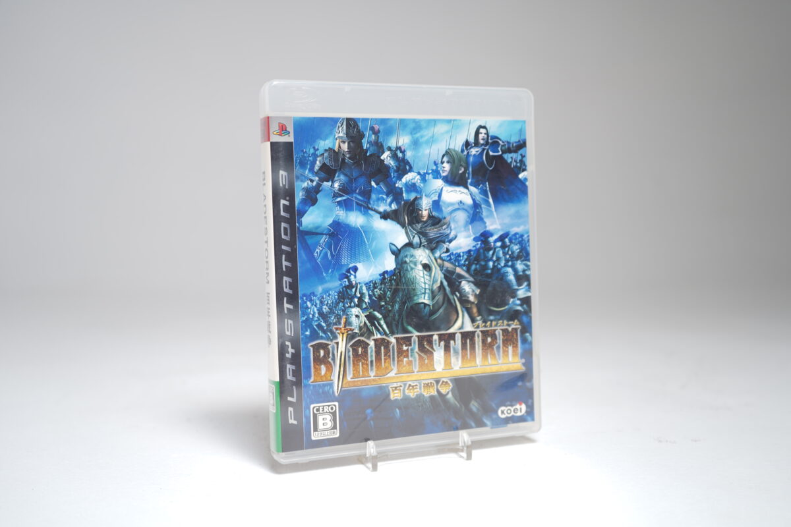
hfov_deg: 50.7
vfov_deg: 35.1
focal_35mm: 38
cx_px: 396
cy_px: 264
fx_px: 835
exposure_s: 1/5
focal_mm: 38
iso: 64
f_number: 4.5
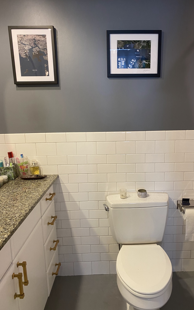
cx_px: 117
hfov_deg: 44.3
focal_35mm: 28
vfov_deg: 66.5
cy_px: 156
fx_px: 237
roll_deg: +0.8
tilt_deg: -10.9
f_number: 1.8
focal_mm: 4.25
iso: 125
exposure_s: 1/60
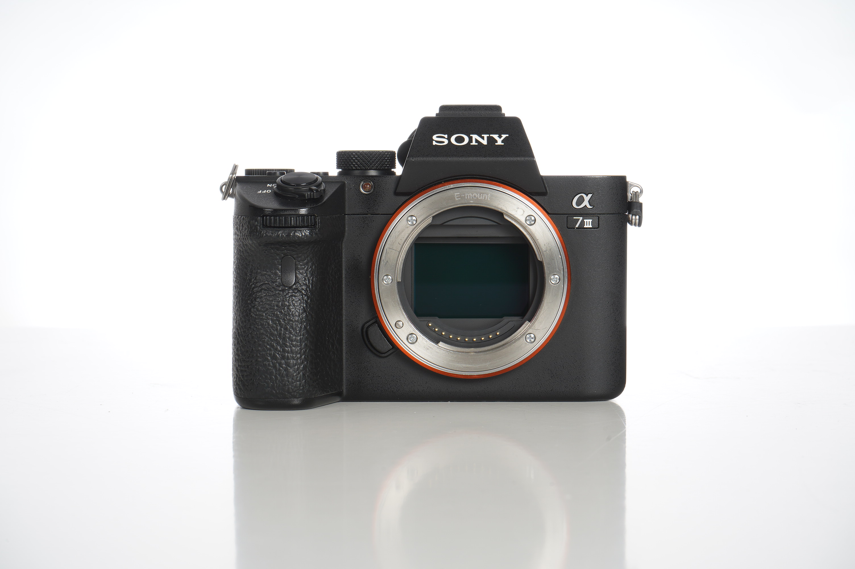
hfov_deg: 28.9
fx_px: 1661
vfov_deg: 19.4
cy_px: 284
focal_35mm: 70
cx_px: 428
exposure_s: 1/160
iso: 200
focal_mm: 70
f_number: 16
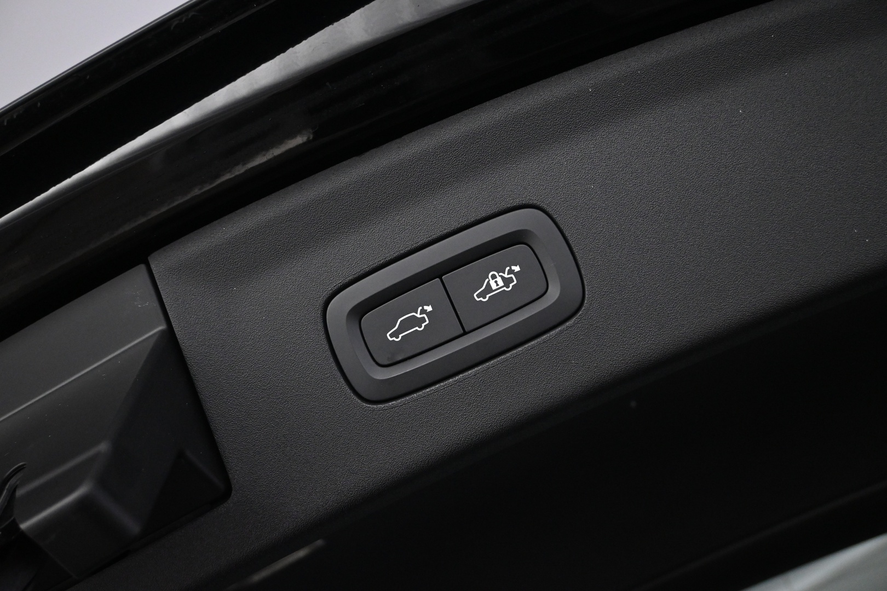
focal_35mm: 34
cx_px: 444
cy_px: 296
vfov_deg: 38.4
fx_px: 850
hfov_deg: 55.1
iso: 3200
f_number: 4.2
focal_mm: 23
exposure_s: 1/160
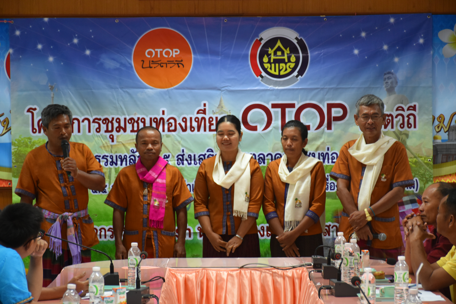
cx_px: 228
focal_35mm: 120
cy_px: 152
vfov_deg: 11.4
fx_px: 1520
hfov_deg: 17.1
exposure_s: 1/60
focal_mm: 80
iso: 1250
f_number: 5.3
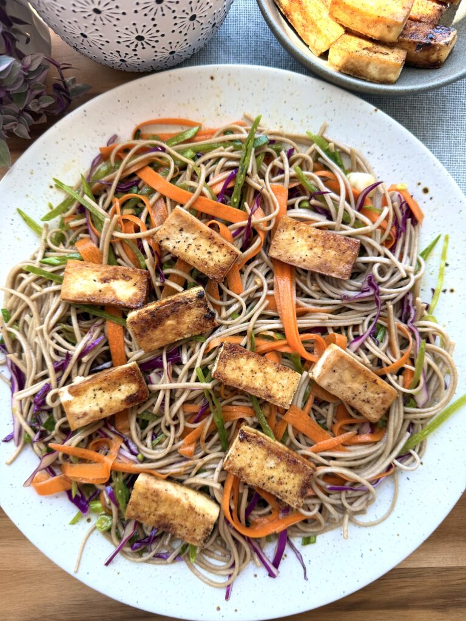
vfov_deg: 71.6
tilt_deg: -88.4
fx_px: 431
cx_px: 233
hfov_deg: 56.8
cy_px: 310
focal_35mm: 24
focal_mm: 6.76
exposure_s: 1/294
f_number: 1.78
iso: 80
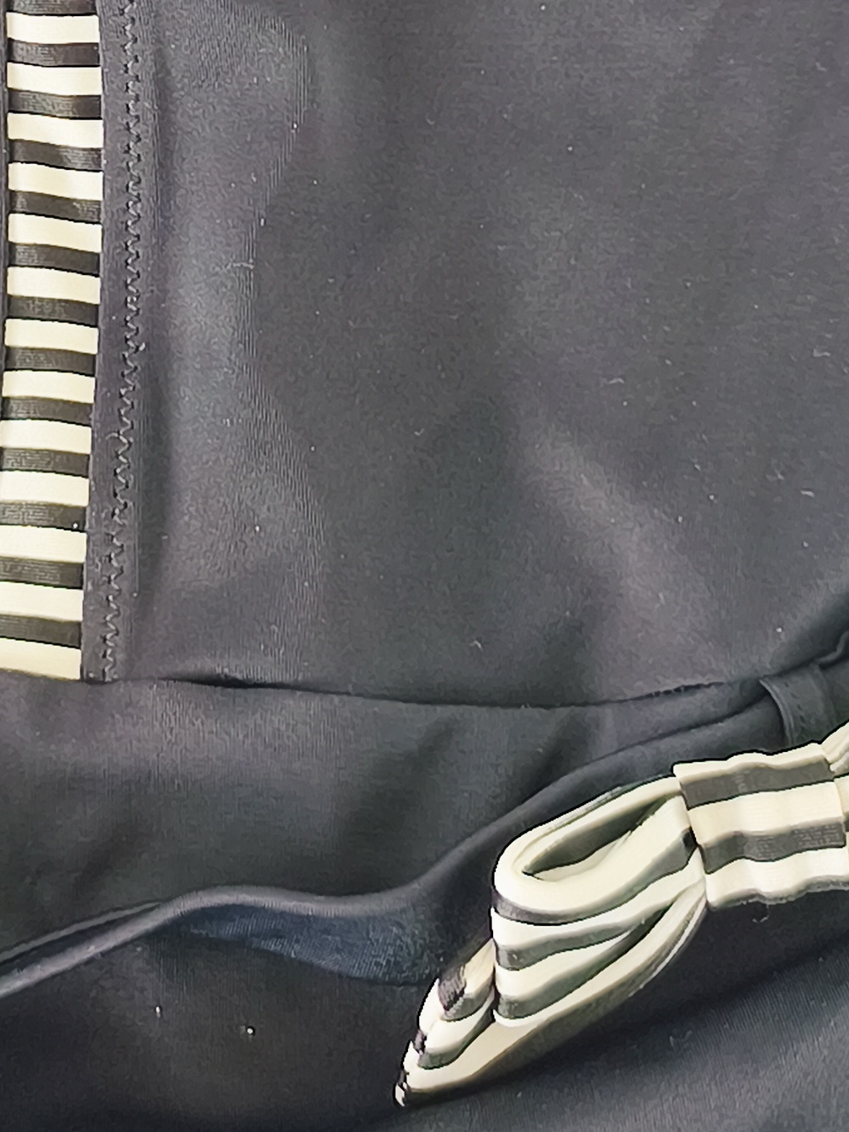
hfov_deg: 15.1
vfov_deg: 19.0
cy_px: -277
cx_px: 126
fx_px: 3173
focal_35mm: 97
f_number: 1.65
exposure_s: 1/40
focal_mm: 6.14
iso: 80
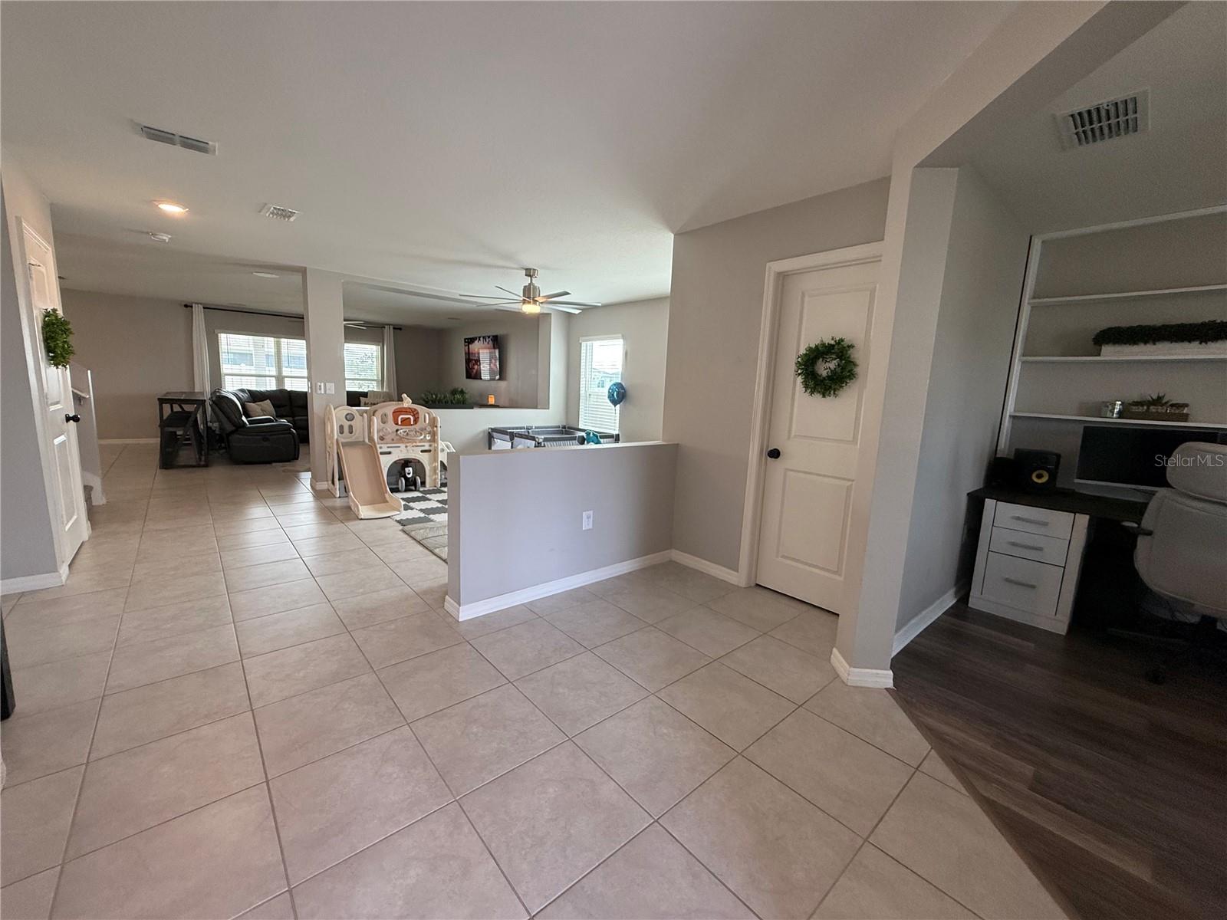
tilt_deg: -7.6
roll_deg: -2.4
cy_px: 460
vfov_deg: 85.7
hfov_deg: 102.1
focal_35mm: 14
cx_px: 614
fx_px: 496
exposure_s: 1/120
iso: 200
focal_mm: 2.22
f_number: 2.2
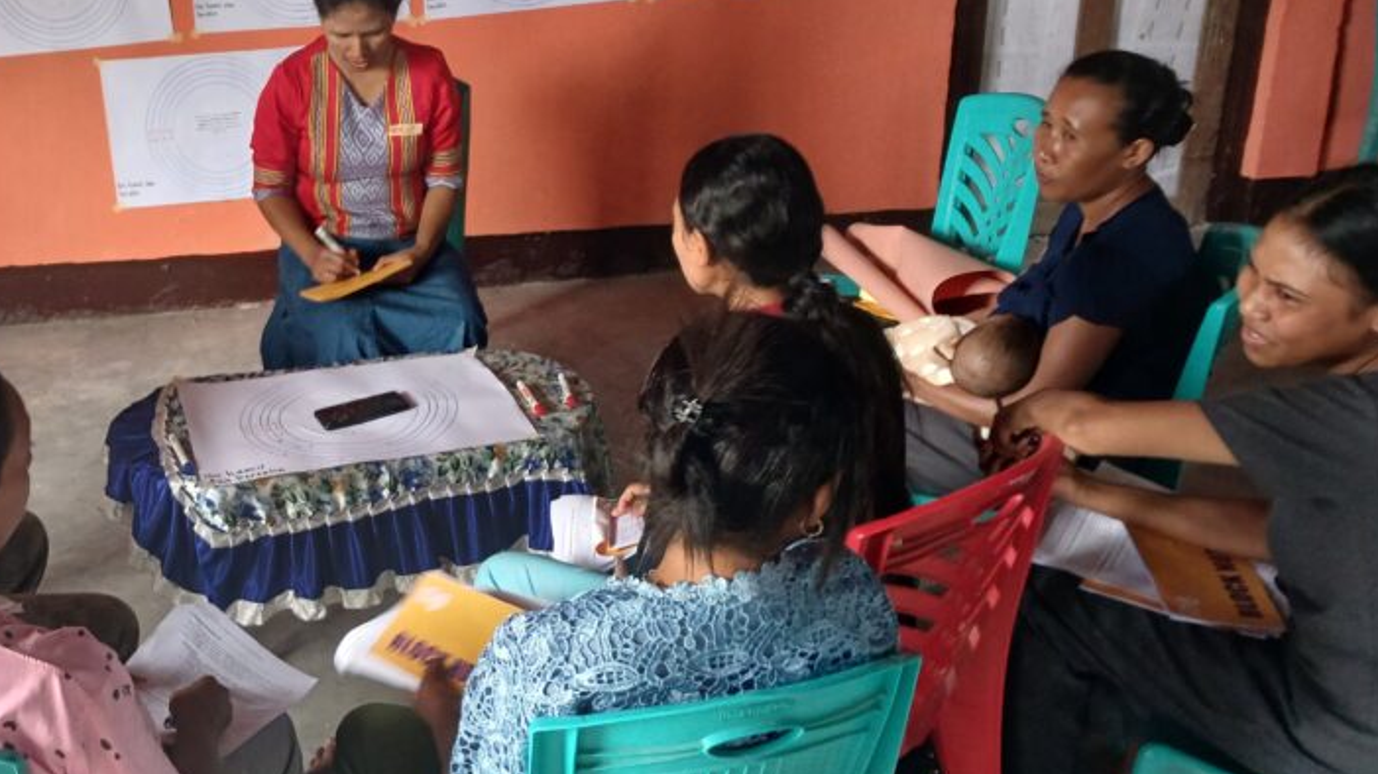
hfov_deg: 46.3
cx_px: 415
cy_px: 265
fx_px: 1571
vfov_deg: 27.5
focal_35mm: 43
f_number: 1.8
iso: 250
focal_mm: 4
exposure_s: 1/40
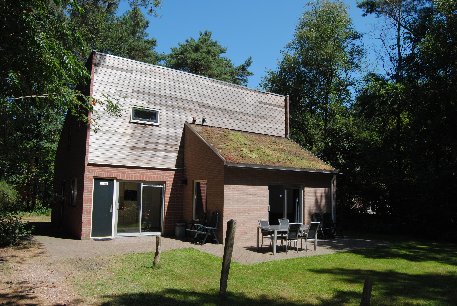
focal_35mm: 27
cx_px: 228
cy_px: 153
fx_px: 343
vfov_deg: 48.0
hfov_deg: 67.3
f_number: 8
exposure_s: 1/200
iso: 100
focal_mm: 18
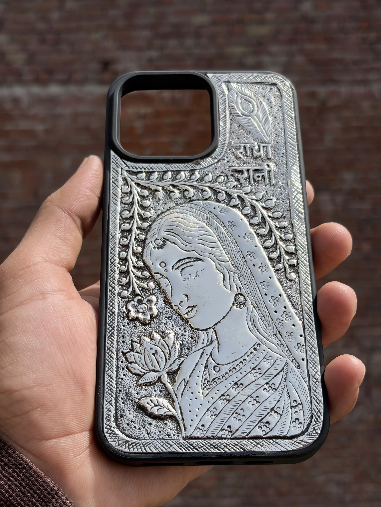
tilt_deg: -9.8
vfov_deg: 36.8
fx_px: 763
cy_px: 254
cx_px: 190
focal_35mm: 52
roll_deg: +1.0
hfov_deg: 28.0
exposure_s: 1/5348
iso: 32
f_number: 1.6
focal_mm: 5.96
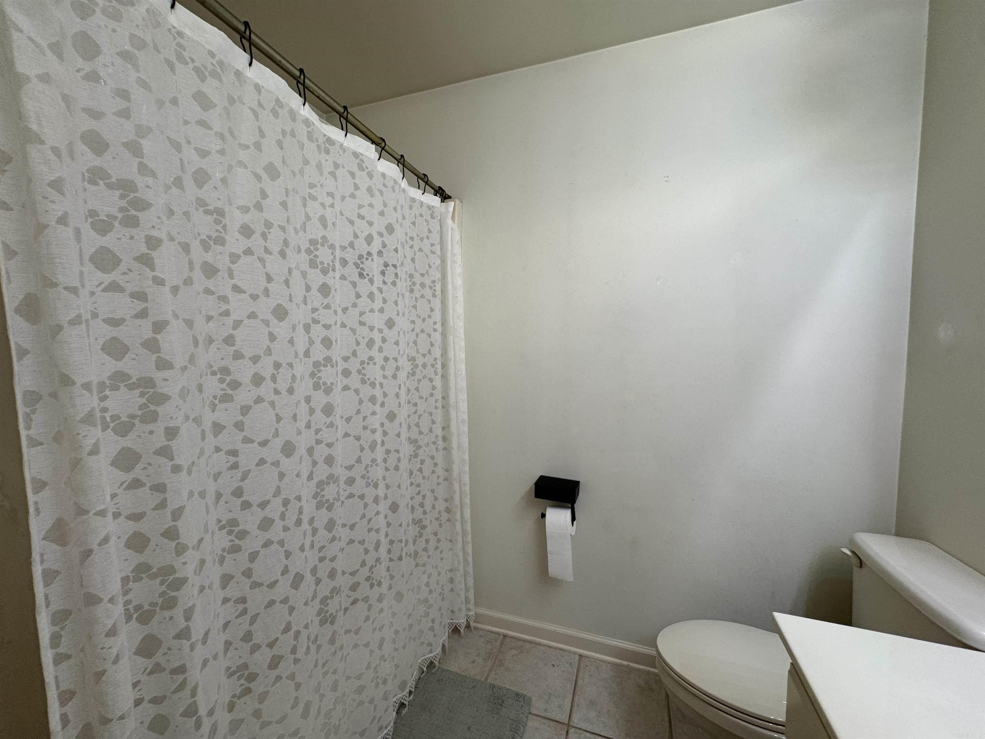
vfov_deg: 85.7
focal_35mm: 14
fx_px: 398
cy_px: 370
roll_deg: +0.5
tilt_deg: -3.2
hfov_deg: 102.1
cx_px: 492
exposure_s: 1/120
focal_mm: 2.22
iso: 160
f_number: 2.2
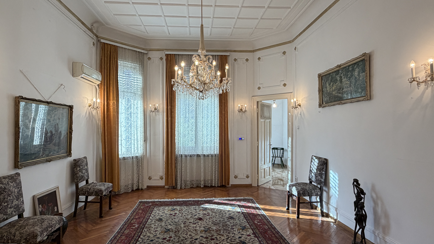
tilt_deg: +0.2
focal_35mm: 21
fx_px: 242
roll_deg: +0.7
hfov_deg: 83.8
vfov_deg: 53.6
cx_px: 215
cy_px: 126
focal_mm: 2.22
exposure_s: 1/100
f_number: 2.2
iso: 160
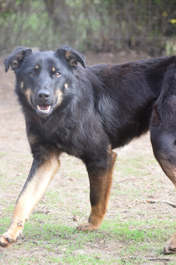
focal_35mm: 168
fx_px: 1232
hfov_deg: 8.2
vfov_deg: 12.2
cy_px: 132
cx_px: 88
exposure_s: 1/500
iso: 1400
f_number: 5.6
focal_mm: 112
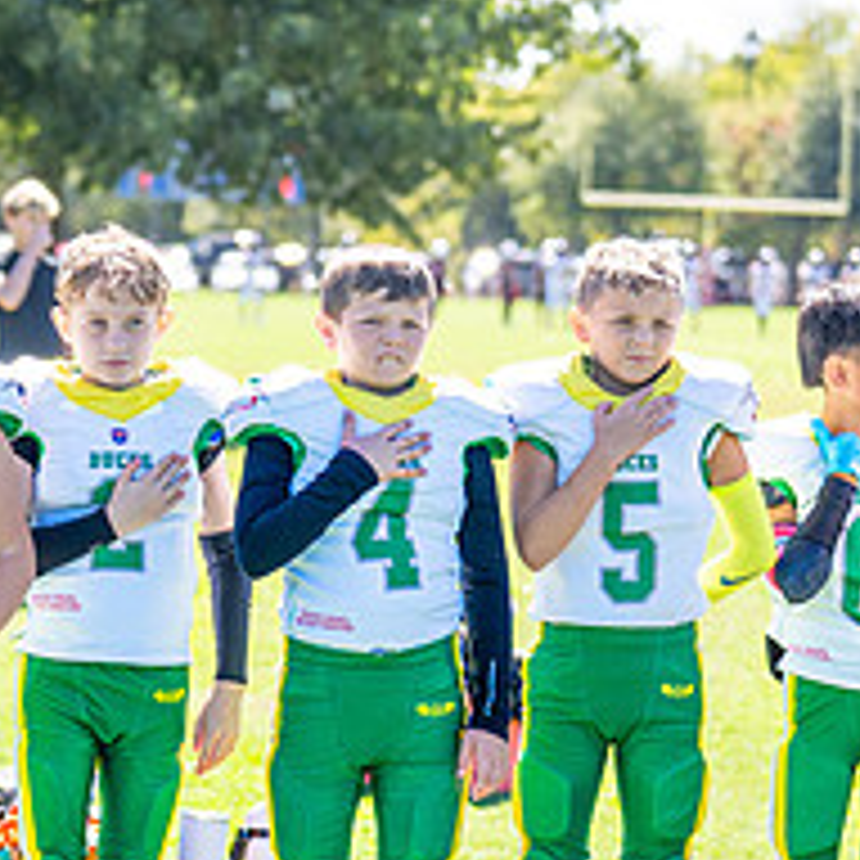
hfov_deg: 7.3
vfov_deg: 7.4
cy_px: 491
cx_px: -335
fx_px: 6633
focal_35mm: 236
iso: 160
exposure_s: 1/1250
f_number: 2.8
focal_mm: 70
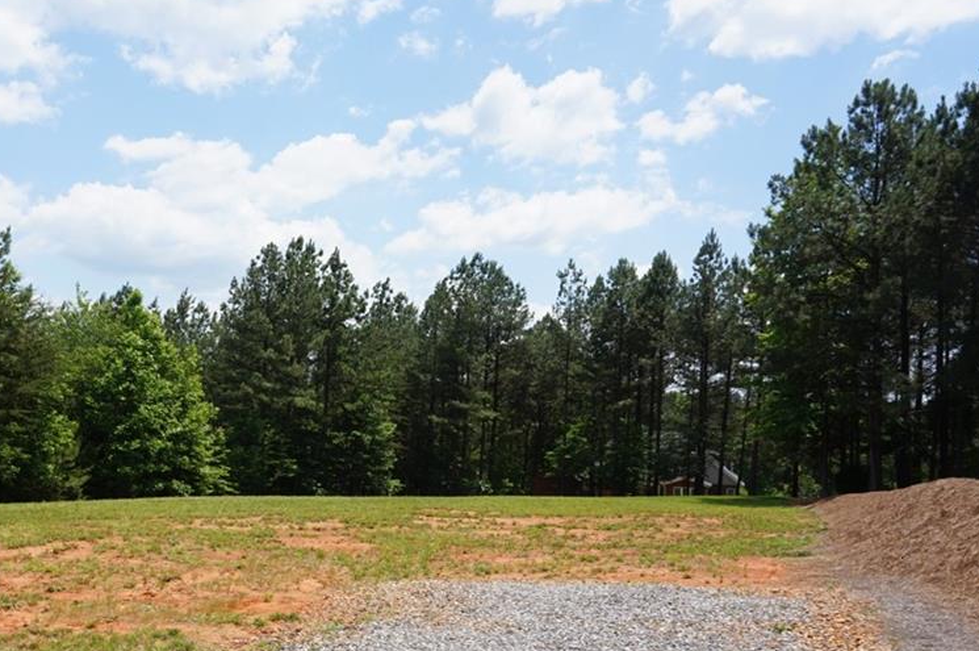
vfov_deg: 39.6
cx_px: 323
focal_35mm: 33
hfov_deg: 56.0
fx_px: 896
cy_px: 408
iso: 100
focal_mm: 16
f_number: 14
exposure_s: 1/80
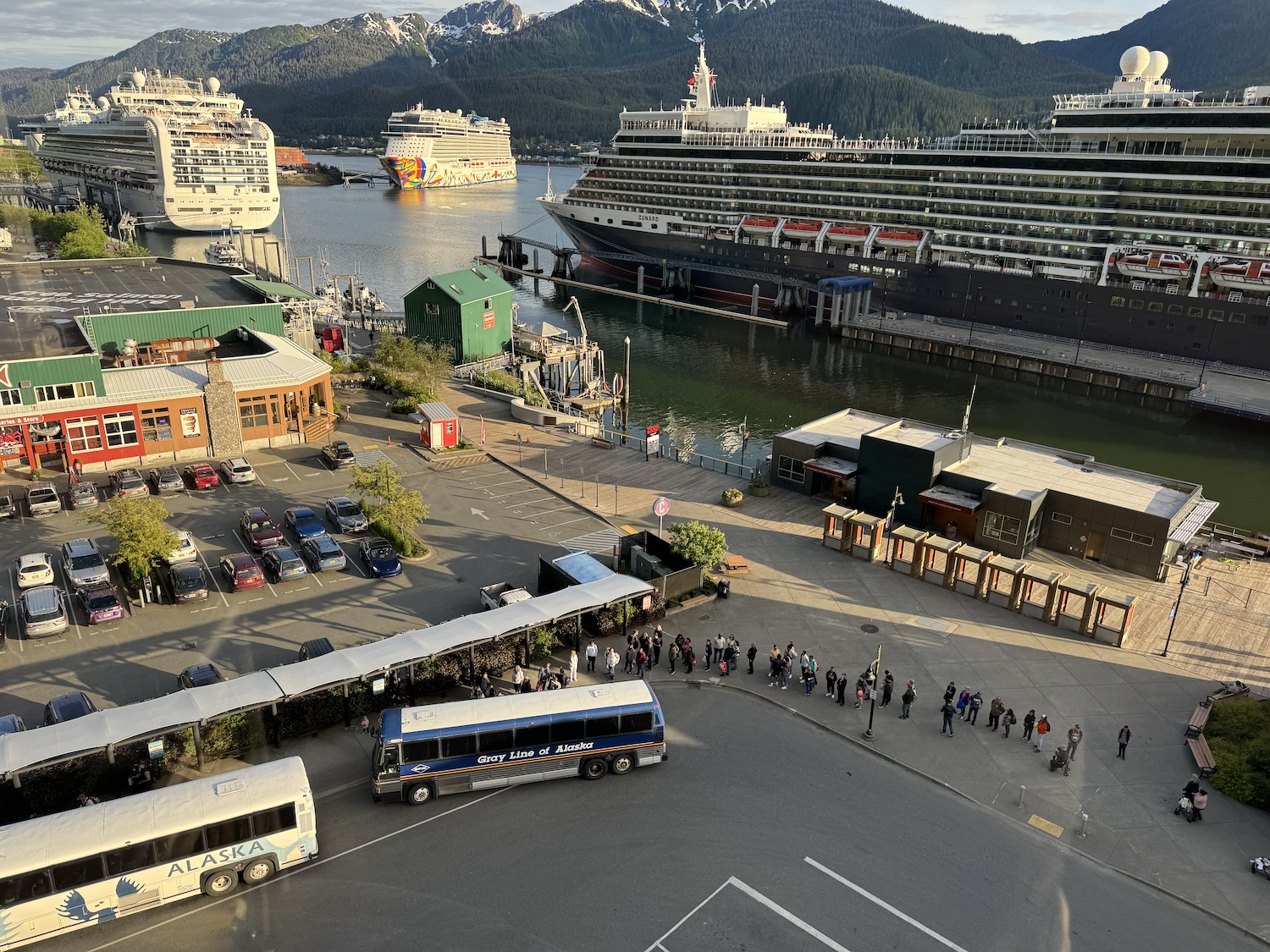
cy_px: 476
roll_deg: +0.4
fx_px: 881
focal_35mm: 24
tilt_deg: -20.6
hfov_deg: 71.6
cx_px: 635
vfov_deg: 56.8
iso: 80
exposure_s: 1/707
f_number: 1.78
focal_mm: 6.76
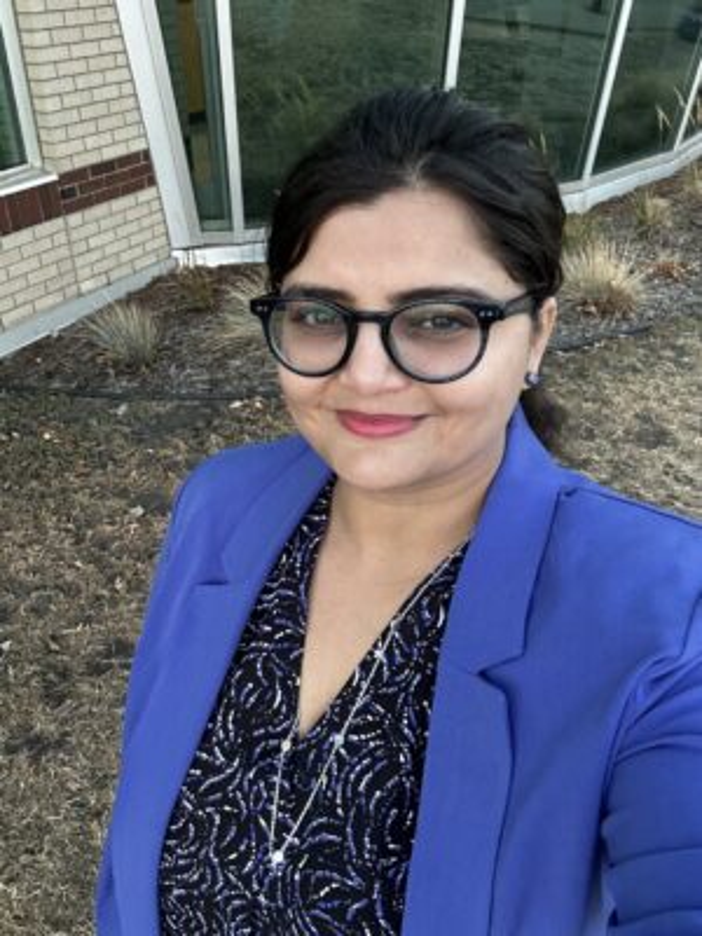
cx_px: 351
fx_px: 811
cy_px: 468
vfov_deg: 60.0
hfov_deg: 46.8
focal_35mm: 30
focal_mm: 2.69
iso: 80
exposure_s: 1/87
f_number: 1.9
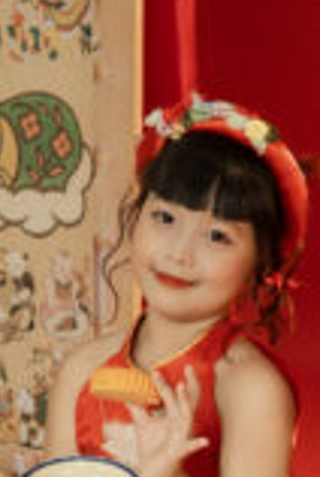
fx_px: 1779
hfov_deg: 10.3
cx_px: 162
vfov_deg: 15.2
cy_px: 392
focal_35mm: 134
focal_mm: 35
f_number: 2.2
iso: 320
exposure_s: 1/180
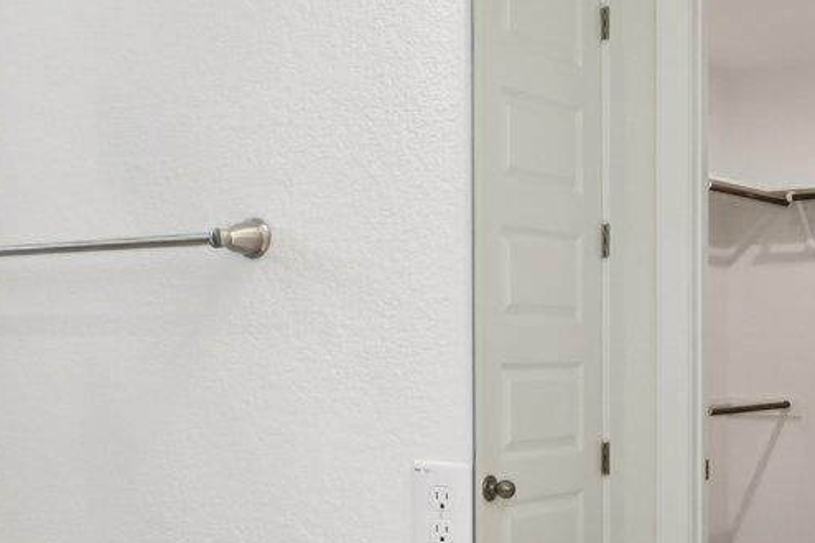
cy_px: 343
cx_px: 71
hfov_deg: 30.8
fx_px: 1404
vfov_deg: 21.9
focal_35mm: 62
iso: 100
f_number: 6.7
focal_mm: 15
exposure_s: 1/20
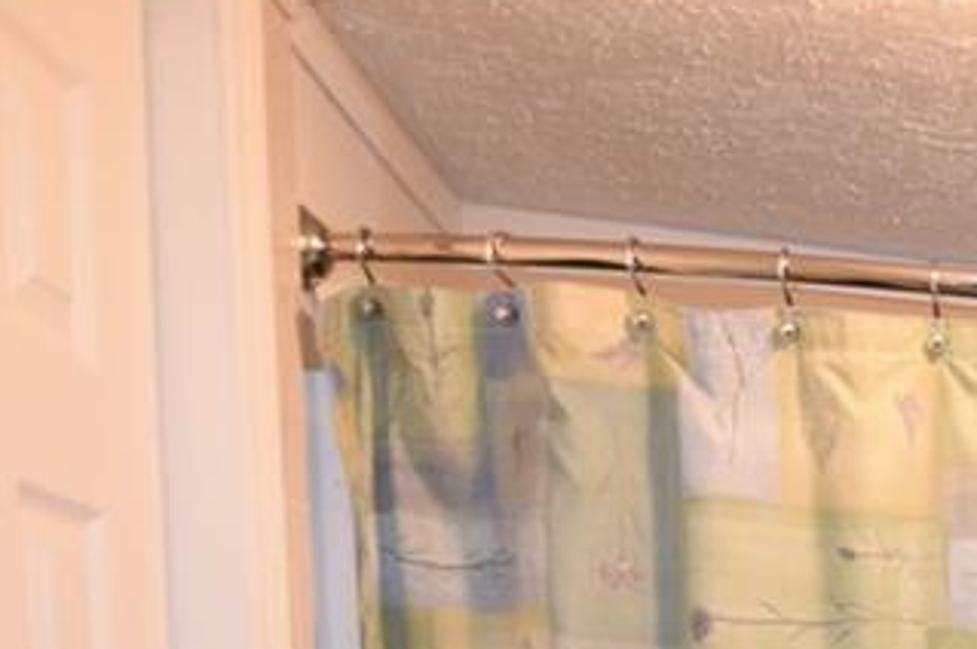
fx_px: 1697
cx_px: 1492
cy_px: 1004
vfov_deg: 18.8
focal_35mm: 63
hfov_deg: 24.4
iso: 900
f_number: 2.8
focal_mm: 13
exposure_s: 1/60
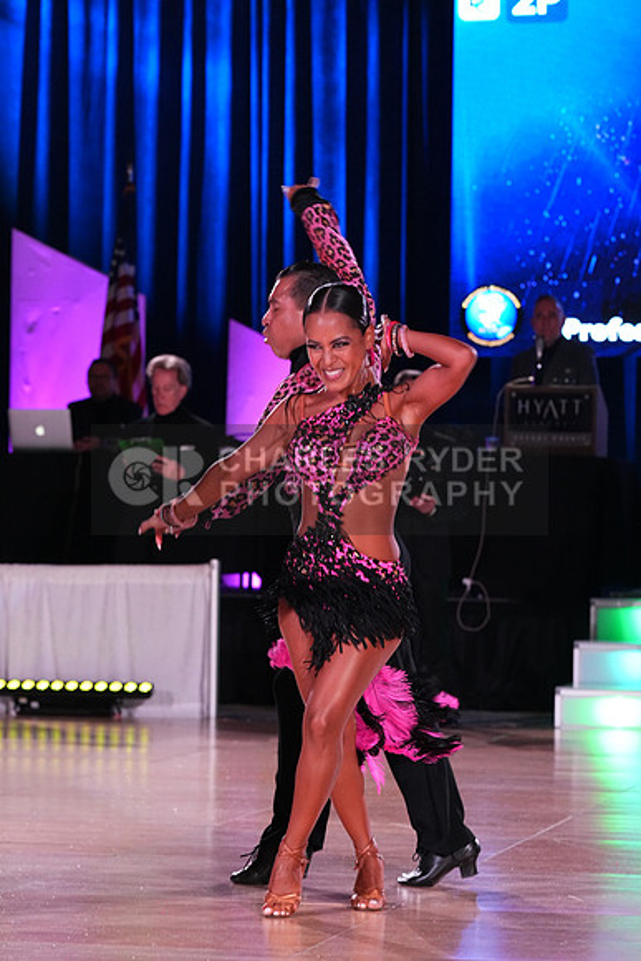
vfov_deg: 16.4
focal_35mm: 125
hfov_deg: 11.0
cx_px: 320
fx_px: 3336
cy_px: 480
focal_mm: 125
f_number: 6.3
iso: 4000
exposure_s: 1/200
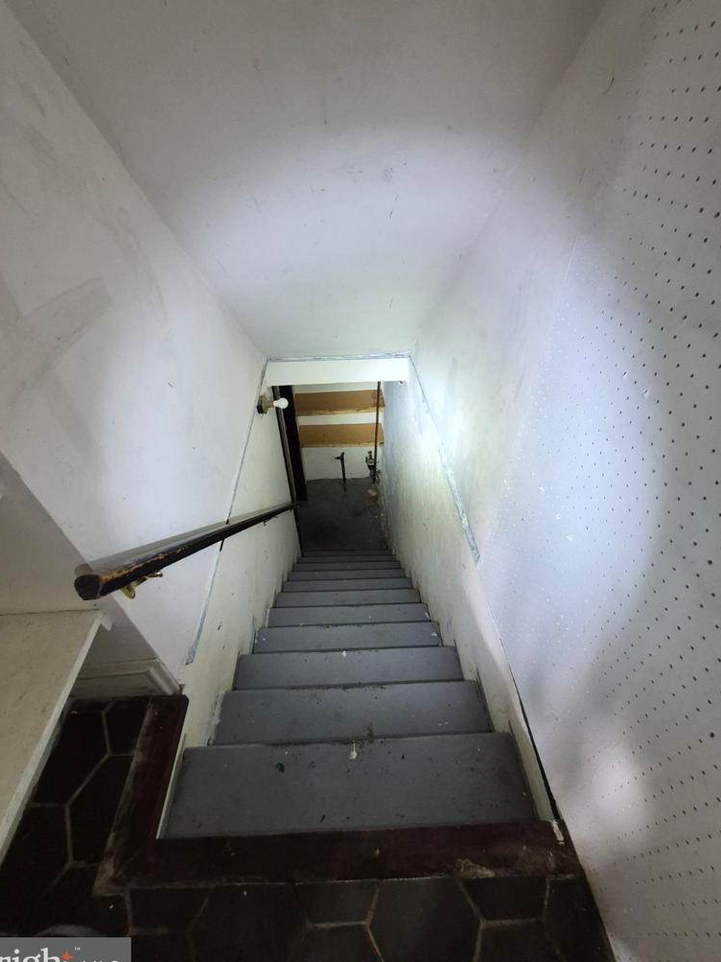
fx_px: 389
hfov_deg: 85.6
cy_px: 475
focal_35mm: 14
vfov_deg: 102.1
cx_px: 351
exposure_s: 1/60
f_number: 2.2
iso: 320
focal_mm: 1.74
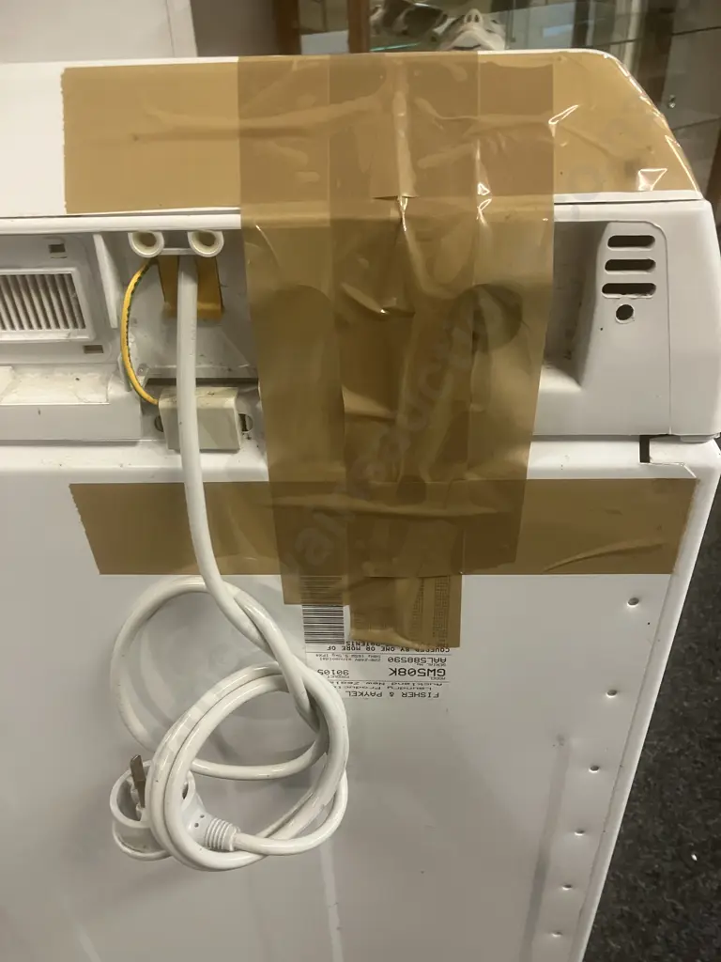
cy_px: 481
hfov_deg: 49.7
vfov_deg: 63.4
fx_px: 778
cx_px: 360
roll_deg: +2.4
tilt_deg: -34.4
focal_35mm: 28
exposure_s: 1/50
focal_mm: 3.99
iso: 250
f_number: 1.8
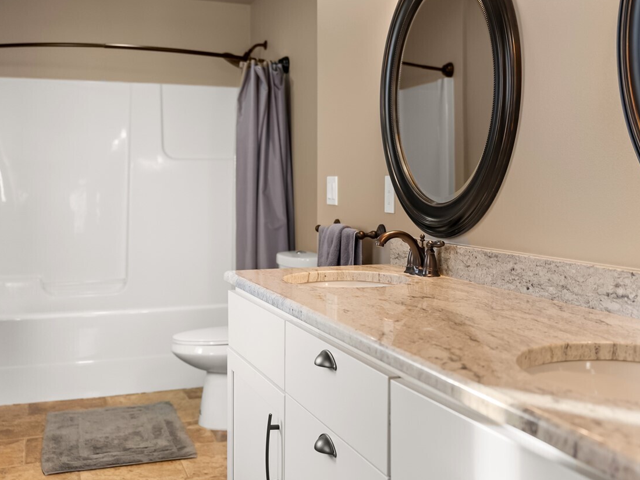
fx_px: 814
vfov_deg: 32.7
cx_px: 393
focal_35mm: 44
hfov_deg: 42.6
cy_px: 182
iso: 400
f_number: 3.2
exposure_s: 1/80
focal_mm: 29.7
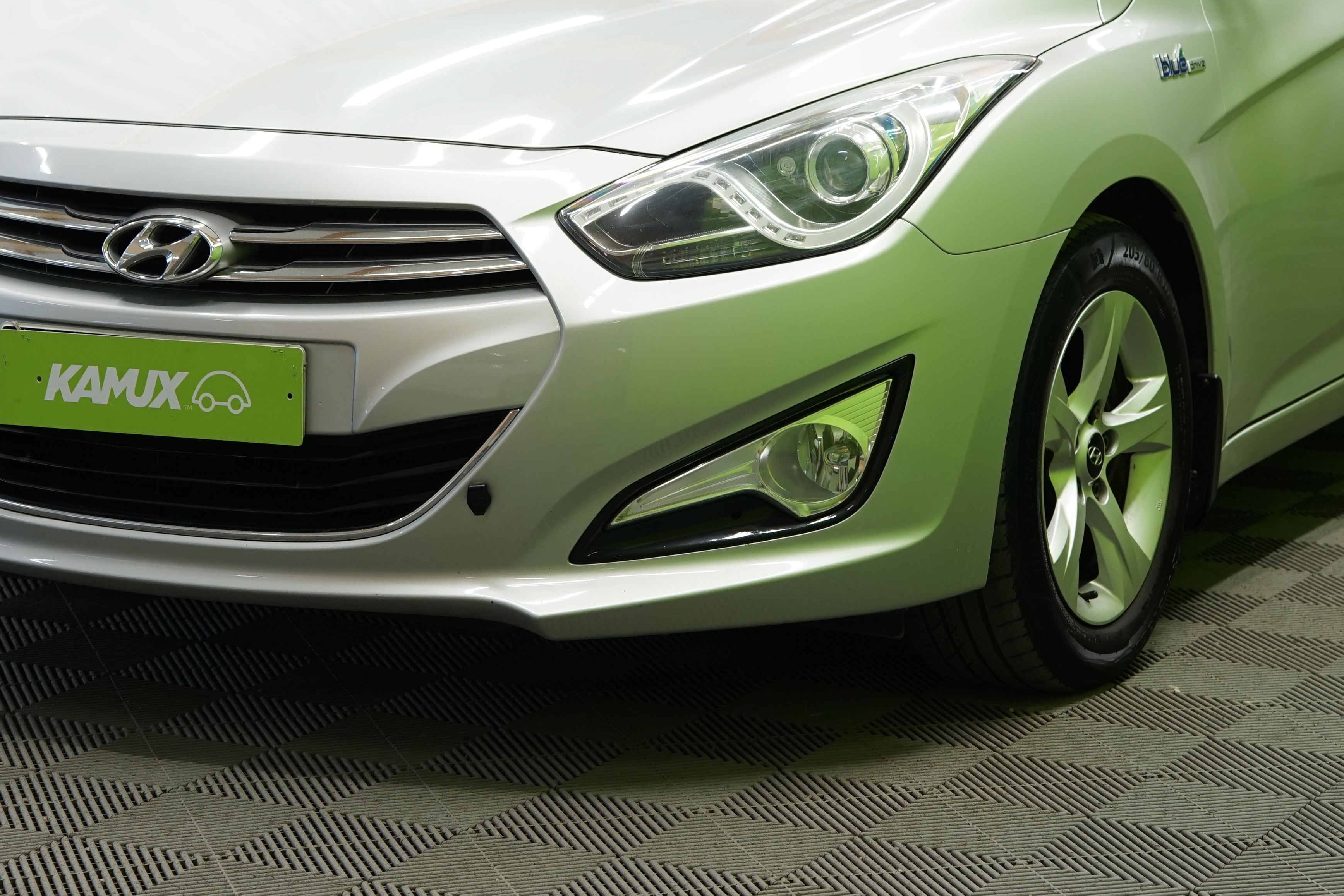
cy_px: 137
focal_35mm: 102
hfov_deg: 20.0
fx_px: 3808
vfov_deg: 13.3
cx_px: 724
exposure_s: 1/20
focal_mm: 59
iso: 500
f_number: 5.6
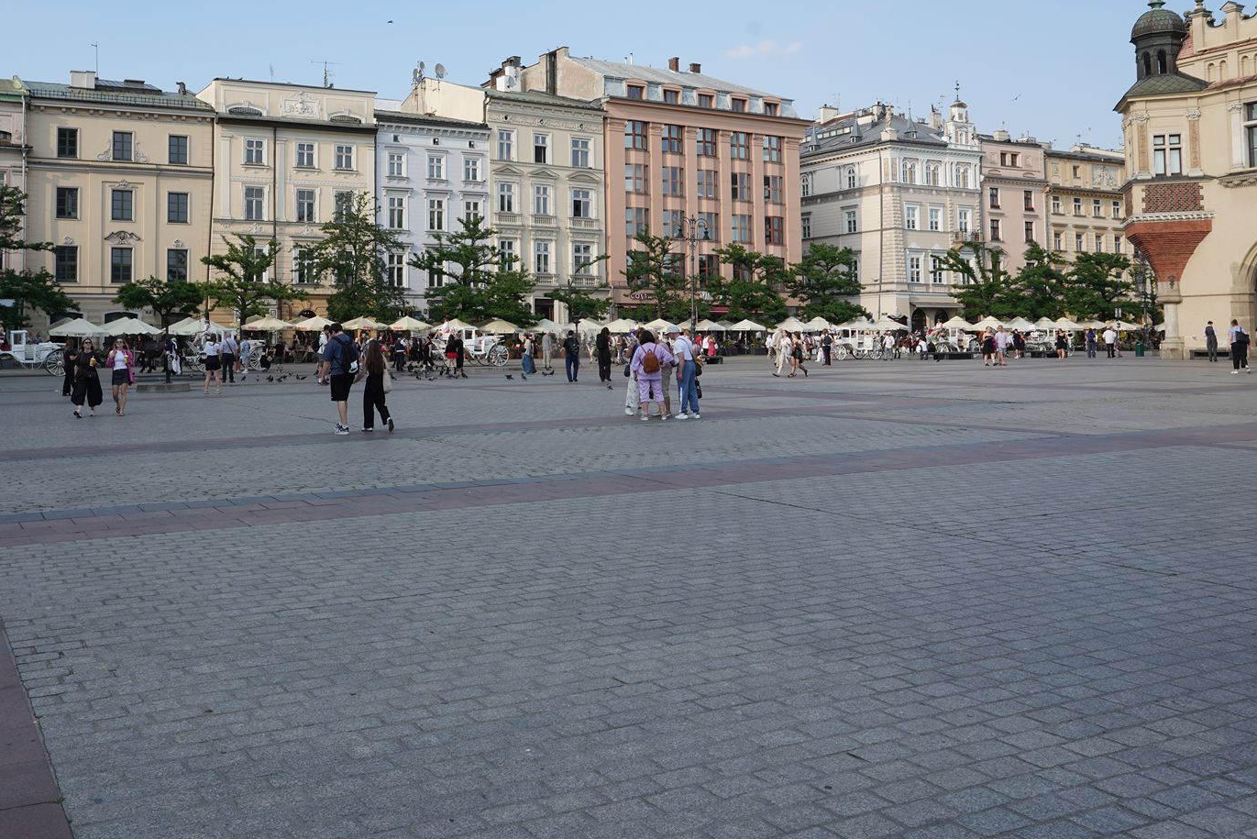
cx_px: 475
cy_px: 270
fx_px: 1222
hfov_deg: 53.8
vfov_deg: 37.4
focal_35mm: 35
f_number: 10
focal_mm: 24
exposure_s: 1/100
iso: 100
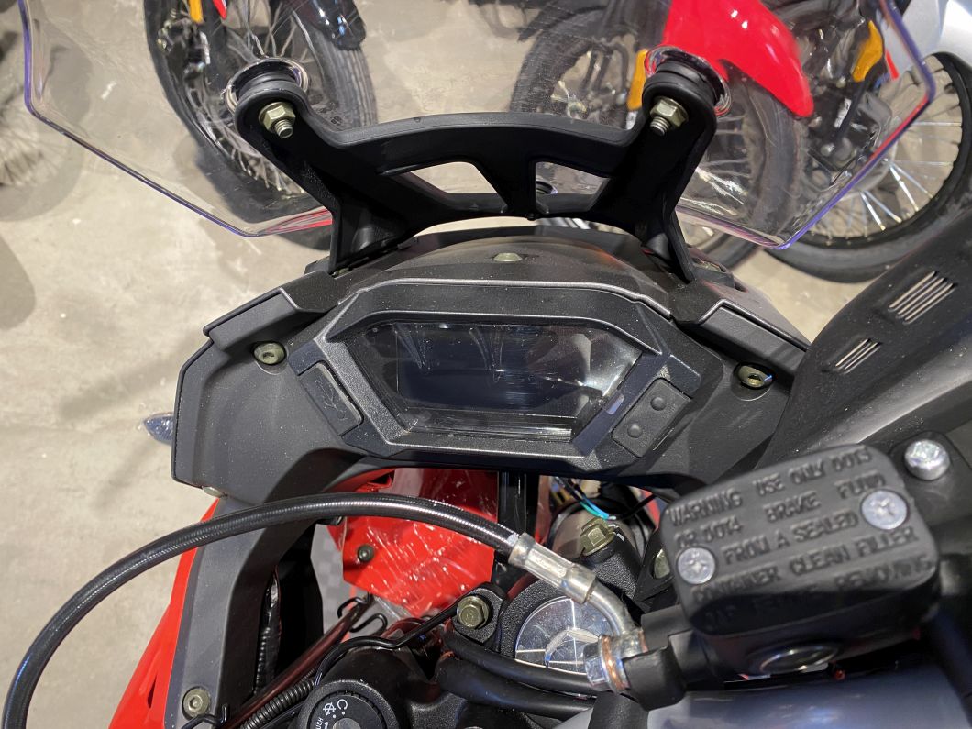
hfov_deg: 67.3
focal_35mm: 26
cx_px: 486
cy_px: 364
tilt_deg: -65.5
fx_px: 730
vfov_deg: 53.1
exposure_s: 1/50
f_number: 1.8
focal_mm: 4.25
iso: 125
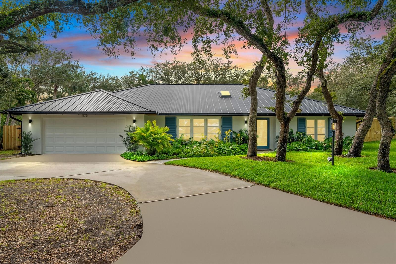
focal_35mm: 25
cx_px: 198
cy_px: 132
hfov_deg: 71.5
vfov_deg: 51.3
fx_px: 275
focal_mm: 25
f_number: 9
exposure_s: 1/6
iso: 100
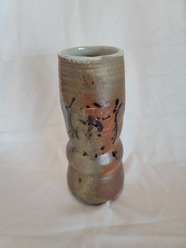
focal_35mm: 25
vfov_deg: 69.4
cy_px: 124
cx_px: 93
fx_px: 179
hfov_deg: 54.9
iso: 80
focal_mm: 7
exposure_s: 1/60
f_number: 1.8
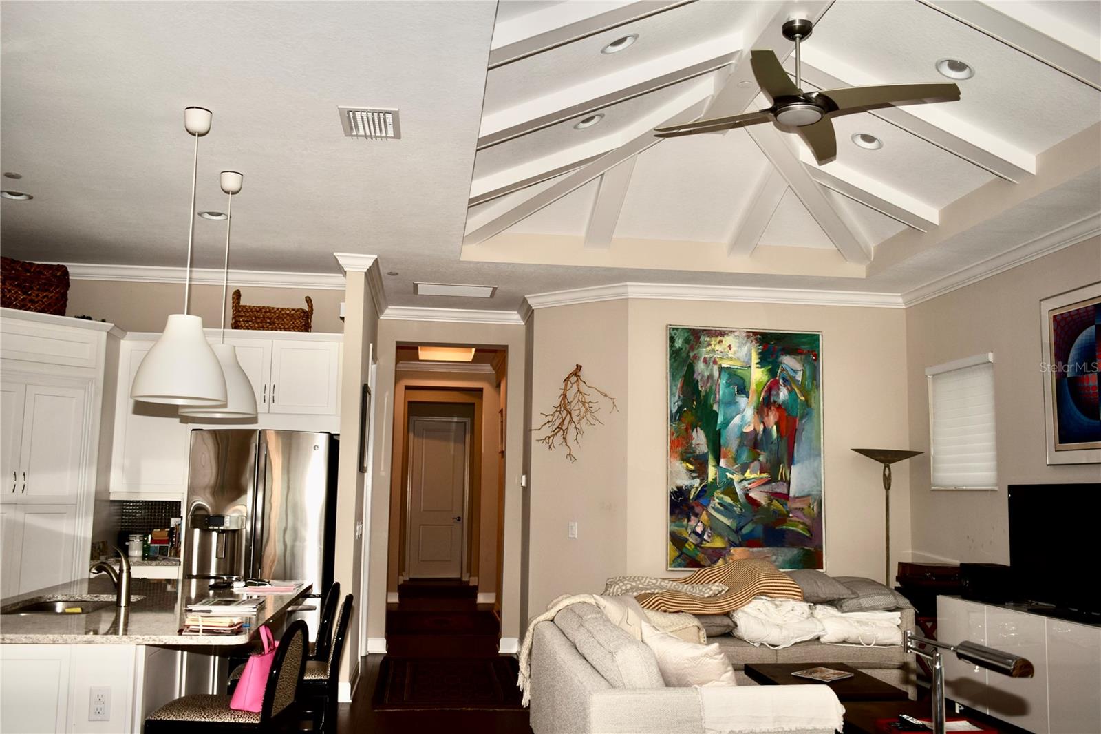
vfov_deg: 40.0
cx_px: 550
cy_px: 367
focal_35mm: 33
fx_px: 1009
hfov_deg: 57.2
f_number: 4
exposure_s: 1/60
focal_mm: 22
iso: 100
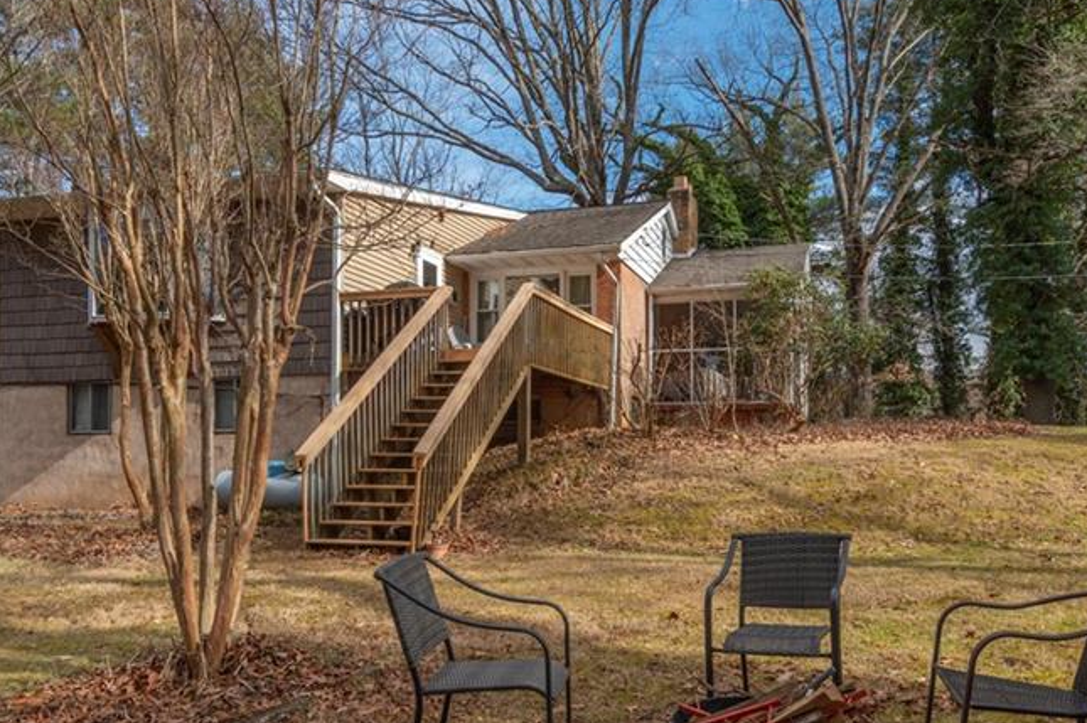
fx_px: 815
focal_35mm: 27
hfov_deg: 67.3
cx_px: 590
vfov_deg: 47.5
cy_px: 442
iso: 320
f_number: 7.1
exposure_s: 1/800
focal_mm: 17
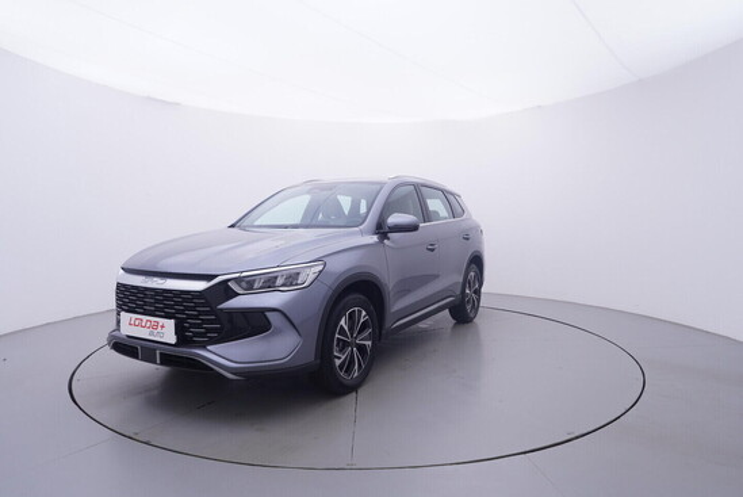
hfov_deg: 77.3
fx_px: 465
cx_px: 372
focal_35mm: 22
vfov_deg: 56.2
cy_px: 248
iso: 200
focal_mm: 15
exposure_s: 1/80
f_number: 5
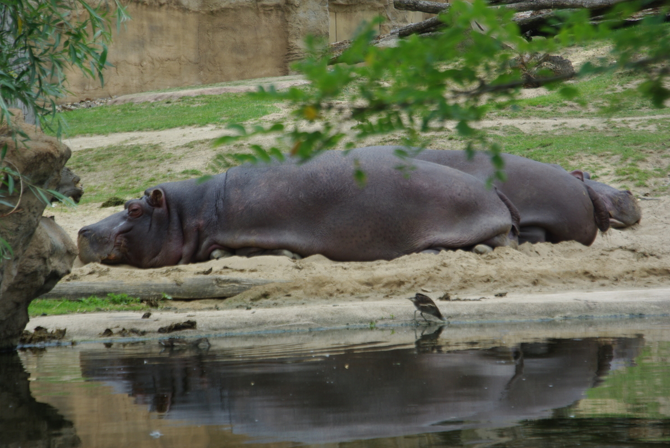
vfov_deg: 9.2
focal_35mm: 150
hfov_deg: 13.7
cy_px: 224
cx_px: 335
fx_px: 2795
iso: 100
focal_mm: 100
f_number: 6.3
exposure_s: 1/160
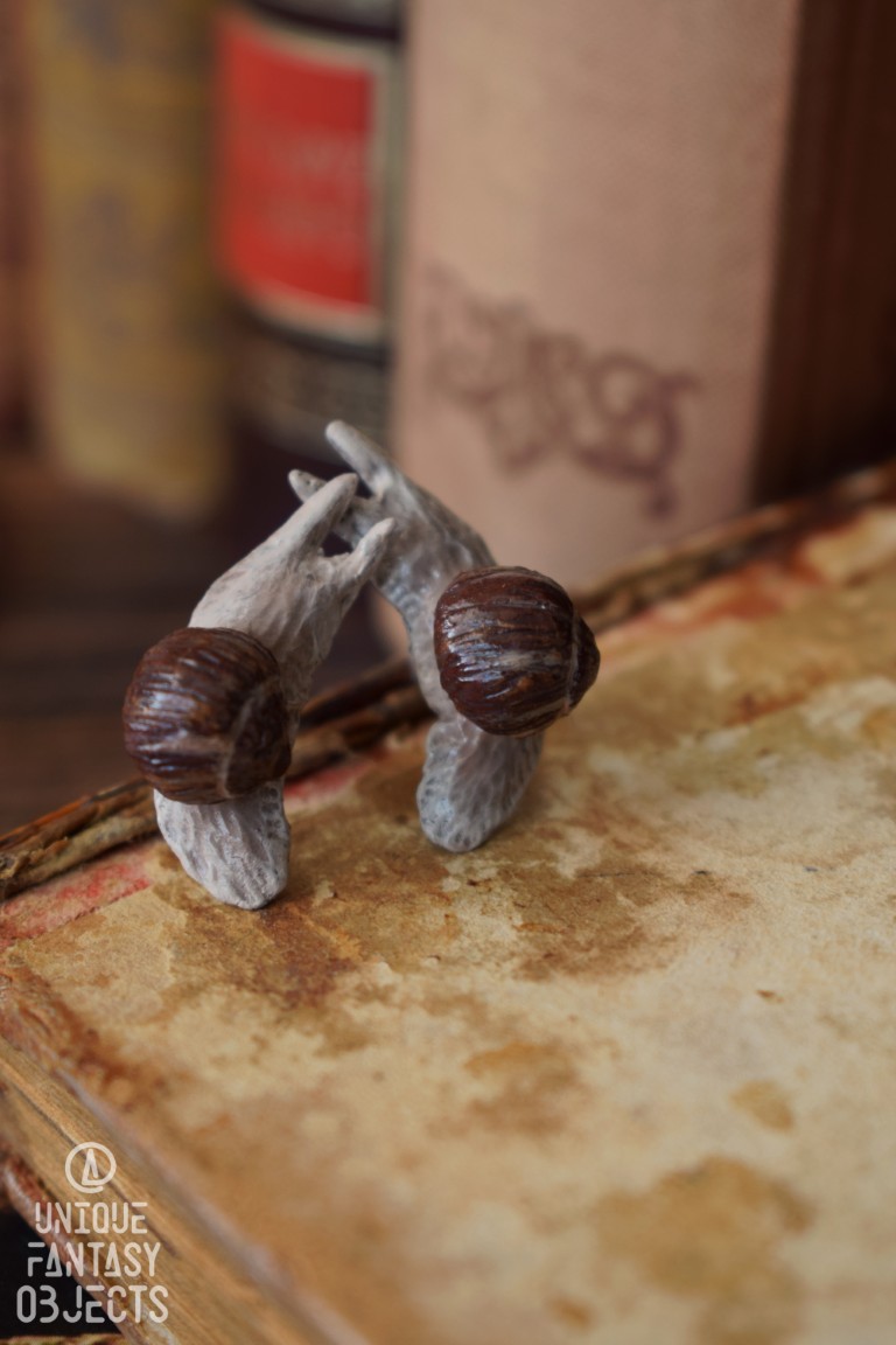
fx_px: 3080
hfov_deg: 16.6
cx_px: 448
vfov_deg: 24.6
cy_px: 672
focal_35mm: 82
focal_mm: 55
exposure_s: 1/80
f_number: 5.6
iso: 400
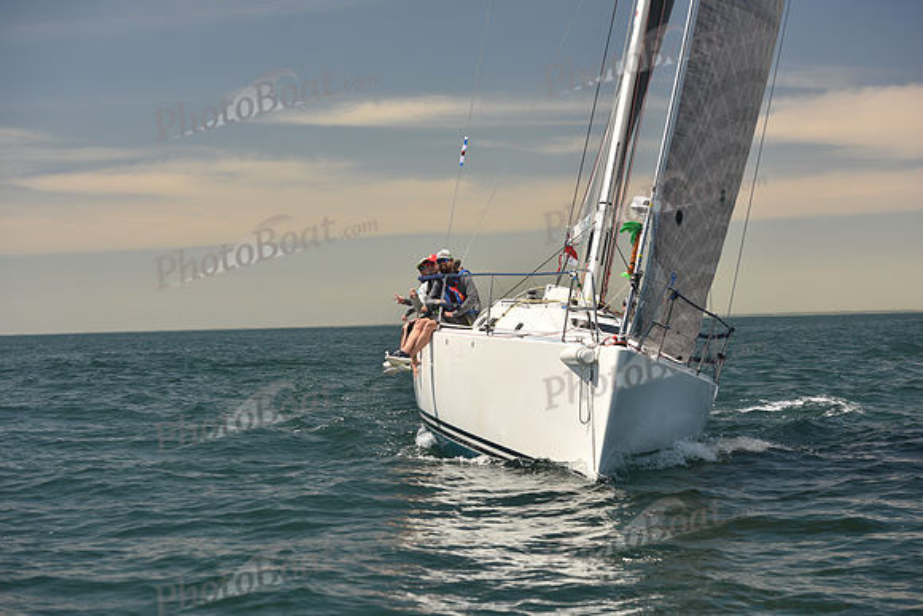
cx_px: 462
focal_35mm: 82
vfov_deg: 16.7
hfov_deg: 24.8
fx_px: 2103
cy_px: 308
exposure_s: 1/800
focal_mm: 82
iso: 250
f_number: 5
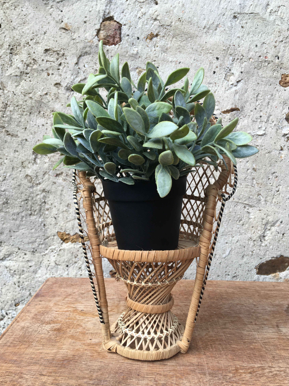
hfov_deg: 46.8
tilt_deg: -8.7
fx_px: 334
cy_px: 196
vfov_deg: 60.0
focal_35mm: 30
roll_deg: -0.8
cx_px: 147
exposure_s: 1/100
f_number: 2.2
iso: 40
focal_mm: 4.15
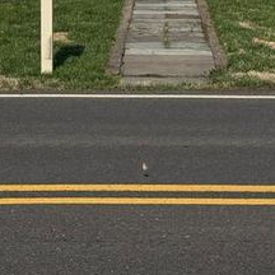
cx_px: 171
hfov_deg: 13.3
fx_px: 1177
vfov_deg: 12.8
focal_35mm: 131
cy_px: -108
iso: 64
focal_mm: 6.76
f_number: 1.78
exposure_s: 1/9009
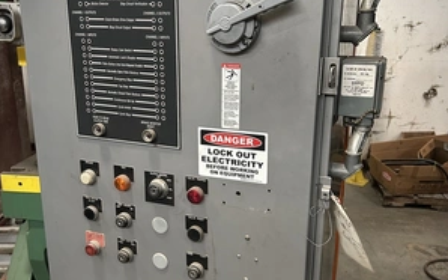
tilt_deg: -15.0
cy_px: 148
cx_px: 224
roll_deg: -0.1
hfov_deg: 52.8
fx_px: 452
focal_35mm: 37
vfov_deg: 34.4
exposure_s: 1/60
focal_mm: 5.7
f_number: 1.5
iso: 400
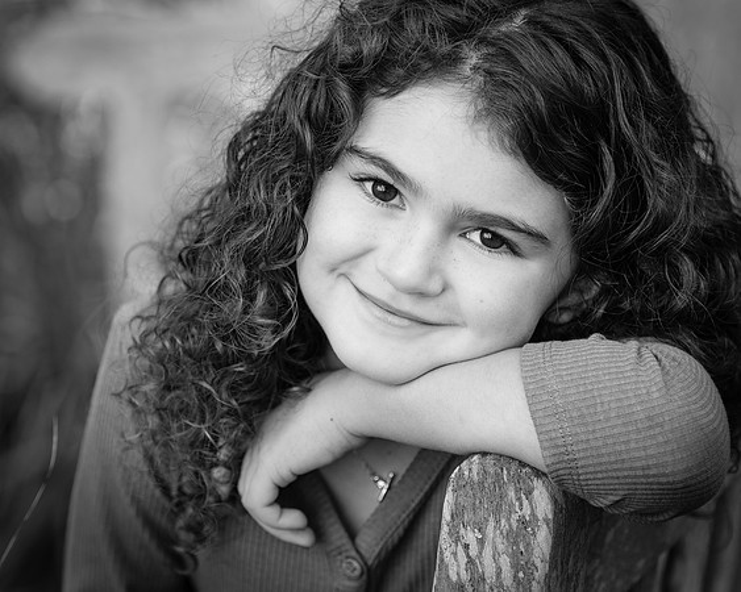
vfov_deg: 8.2
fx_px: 4150
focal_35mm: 189
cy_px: 276
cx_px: 395
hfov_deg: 10.2
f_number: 3.5
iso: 100
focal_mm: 105
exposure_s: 1/320
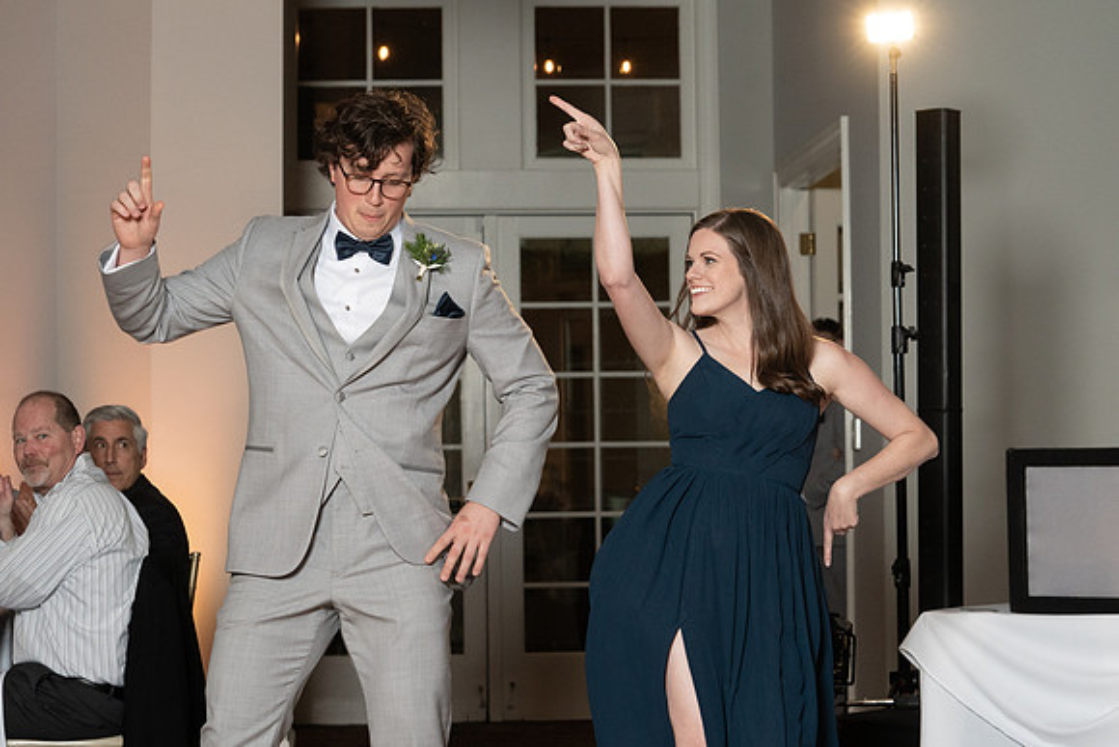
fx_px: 2956
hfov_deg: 21.4
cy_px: 429
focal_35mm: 95
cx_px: 655
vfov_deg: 14.4
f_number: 5.6
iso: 2000
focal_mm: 73
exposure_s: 1/200
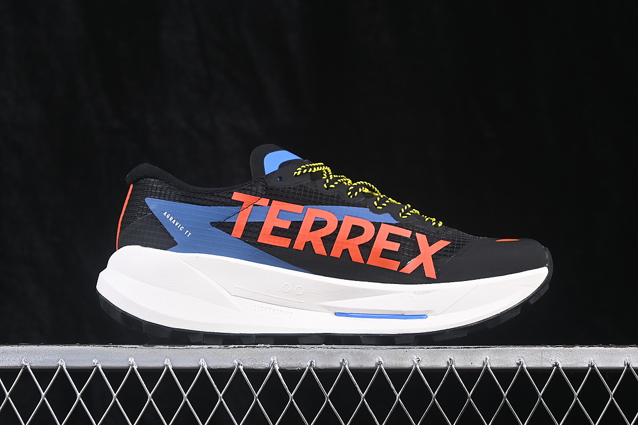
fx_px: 1329
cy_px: 212
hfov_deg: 27.0
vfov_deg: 18.2
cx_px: 319
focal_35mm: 75
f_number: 6.3
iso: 160
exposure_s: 1/60
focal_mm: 50
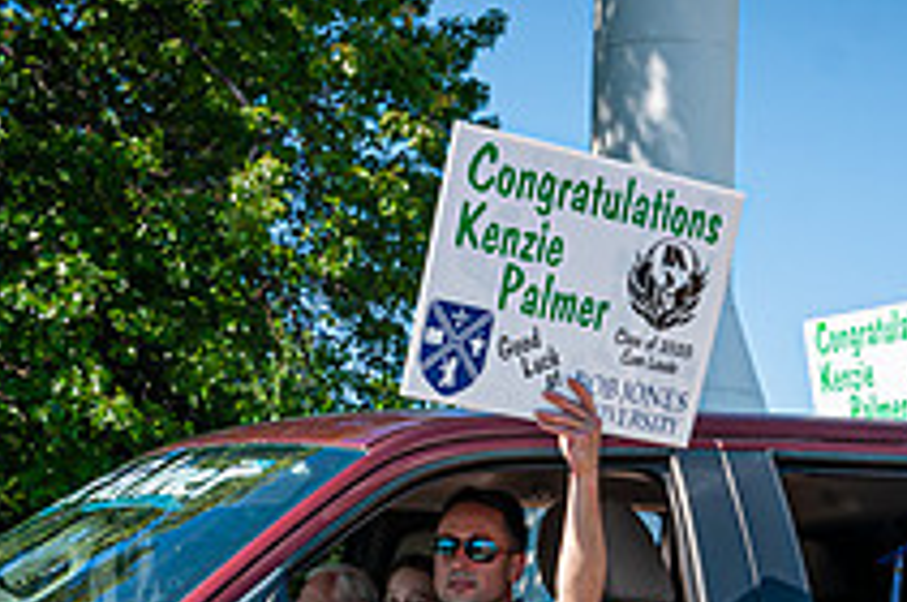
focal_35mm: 99
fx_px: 2490
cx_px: 434
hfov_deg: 20.6
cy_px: 686
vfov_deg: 13.5
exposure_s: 1/250
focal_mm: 24
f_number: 8
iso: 200
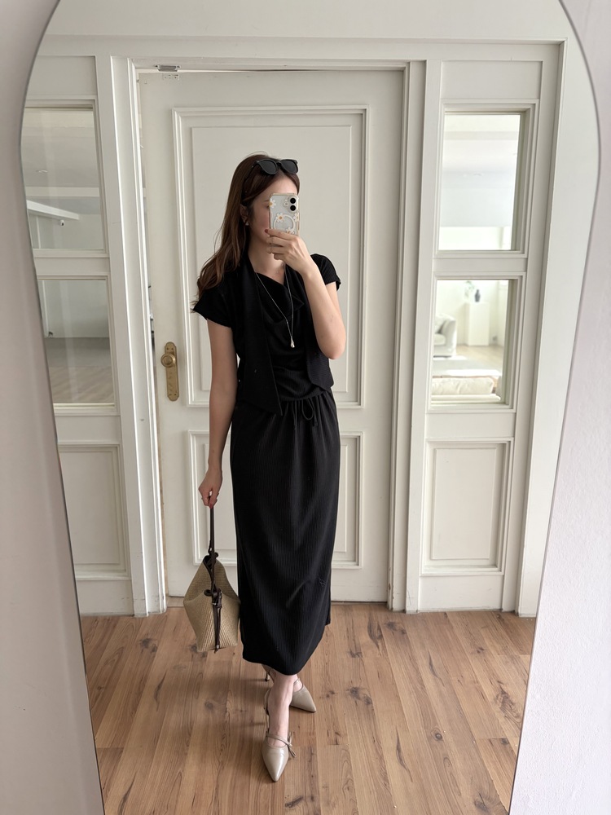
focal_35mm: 26
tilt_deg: -22.7
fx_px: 612
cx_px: 306
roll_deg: +0.2
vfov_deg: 67.3
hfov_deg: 53.1
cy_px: 408
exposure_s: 1/121
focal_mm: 5.96
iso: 125
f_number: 1.6
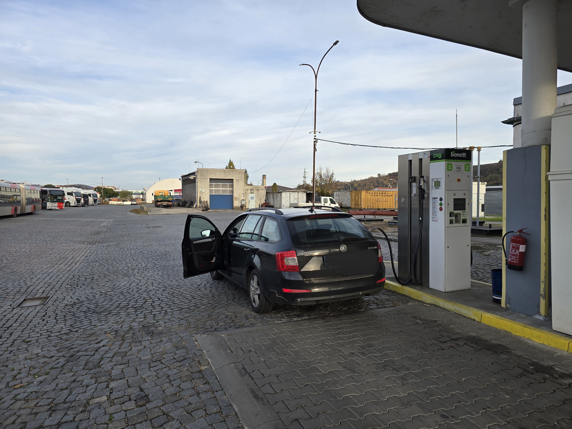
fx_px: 380
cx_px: 286
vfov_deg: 58.9
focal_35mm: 23
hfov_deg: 73.9
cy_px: 214
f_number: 1.7
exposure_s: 1/182
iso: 12
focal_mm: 6.3
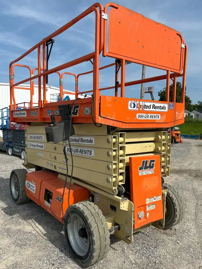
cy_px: 143
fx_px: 218
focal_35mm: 28
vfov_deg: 63.4
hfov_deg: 49.8
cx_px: 98
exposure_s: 1/5319
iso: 50
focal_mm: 5.7
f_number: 1.5
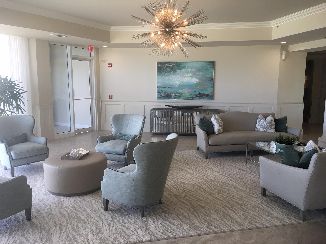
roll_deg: -0.5
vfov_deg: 48.2
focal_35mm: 29
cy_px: 122
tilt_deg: -6.7
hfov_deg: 61.7
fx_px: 273
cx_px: 163
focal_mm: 4.15
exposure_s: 1/40
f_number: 2.2
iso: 25
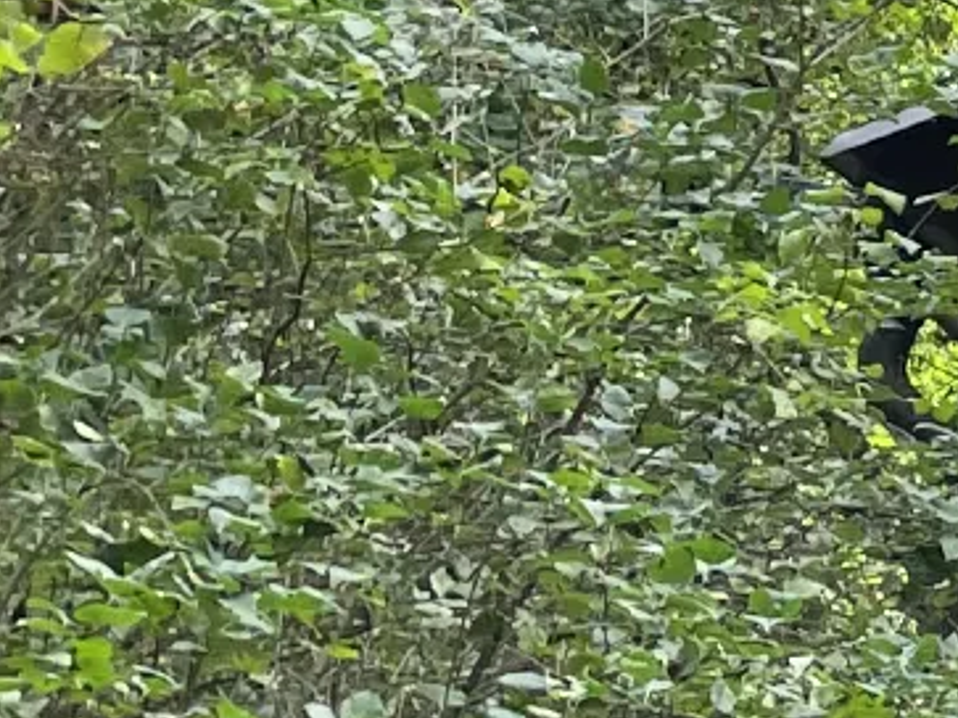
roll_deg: -0.1
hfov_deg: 9.6
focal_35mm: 172
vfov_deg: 8.6
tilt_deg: +12.9
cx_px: 2615
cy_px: 245
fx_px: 4759
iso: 32
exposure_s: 1/121
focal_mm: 4.2
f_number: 1.6
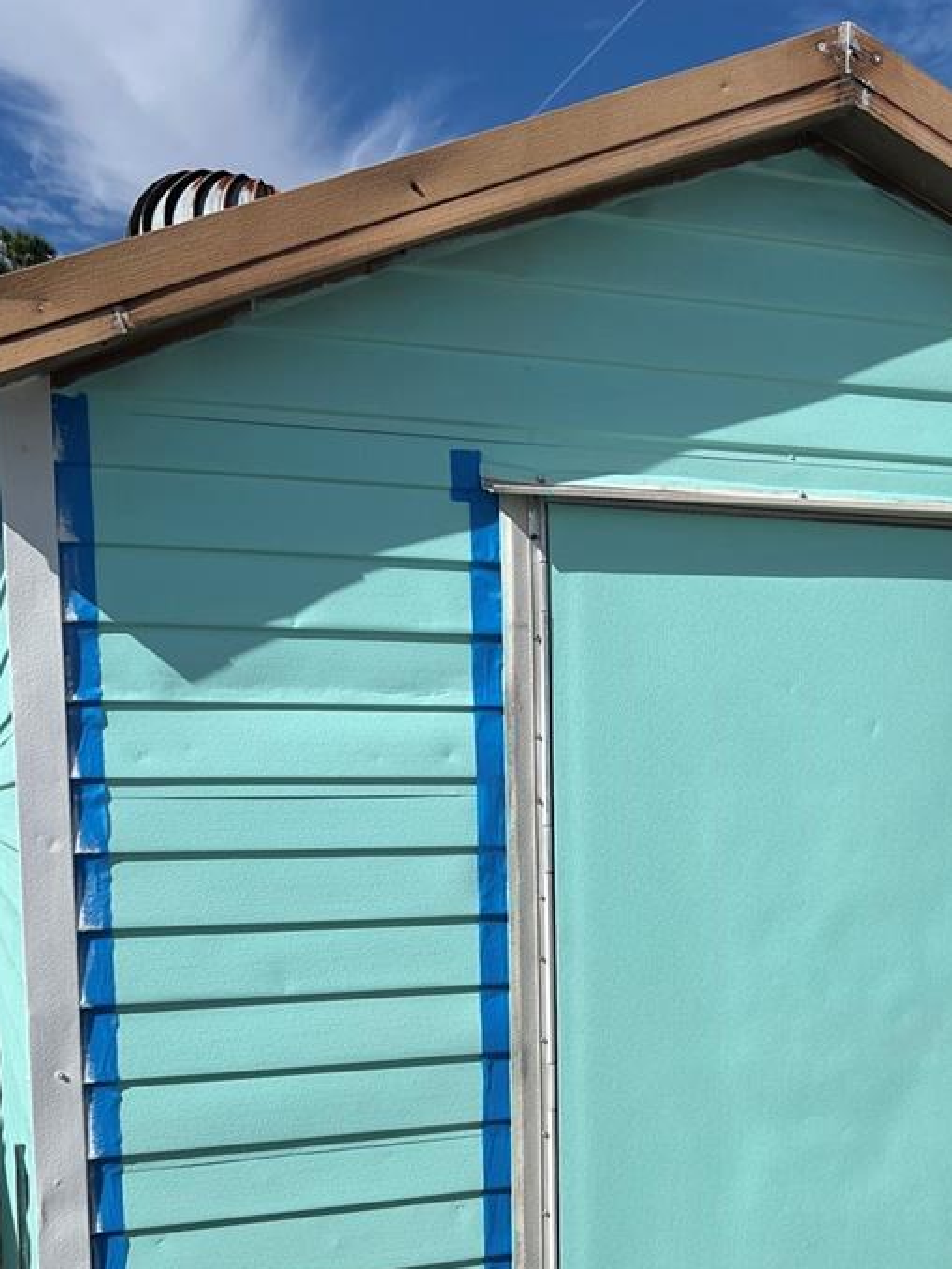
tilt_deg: -4.7
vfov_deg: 40.2
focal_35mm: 46
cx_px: 707
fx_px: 1686
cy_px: 940
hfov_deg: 31.0
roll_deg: +1.2
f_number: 1.5
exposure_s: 1/11364
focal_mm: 5.7
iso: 50
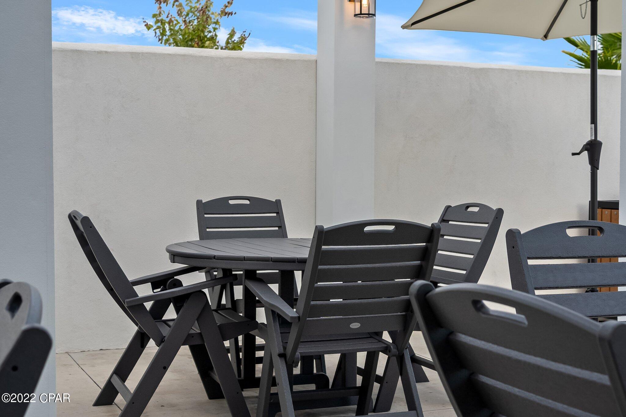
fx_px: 904
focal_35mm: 52
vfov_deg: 26.0
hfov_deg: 38.2
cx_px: 313
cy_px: 208
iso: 100
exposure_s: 1/160
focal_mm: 35
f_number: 6.3
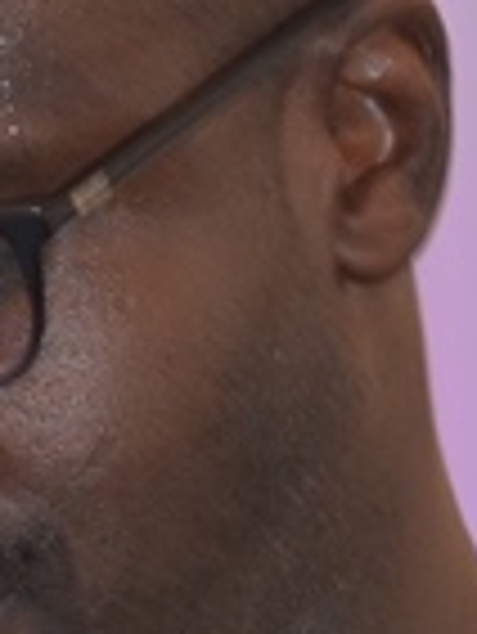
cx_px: 248
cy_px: 1142
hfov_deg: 2.0
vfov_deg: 2.7
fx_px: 13447
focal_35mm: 733
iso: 450
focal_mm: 70
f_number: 4
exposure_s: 1/60
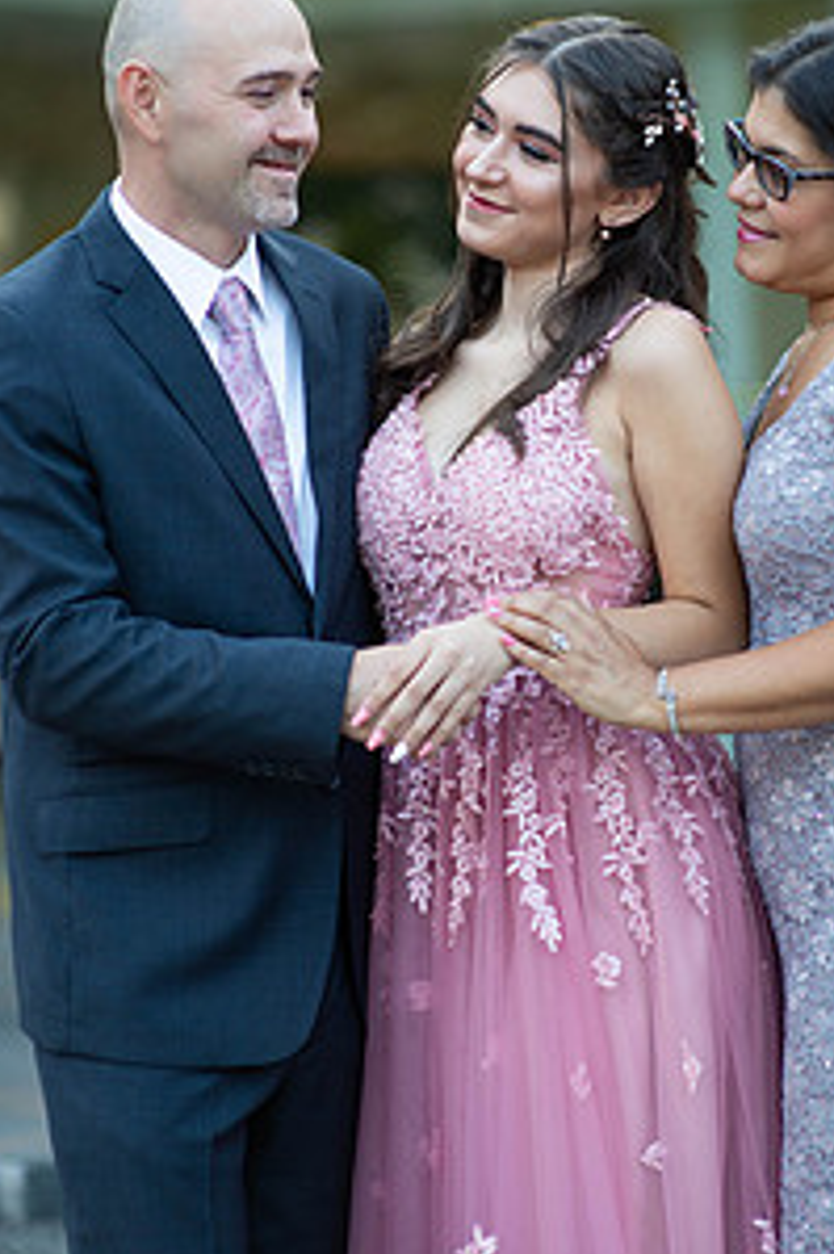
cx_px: 522
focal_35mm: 128
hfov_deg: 10.7
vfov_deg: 16.0
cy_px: 487
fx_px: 4453
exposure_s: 1/500
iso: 250
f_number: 2
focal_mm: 85
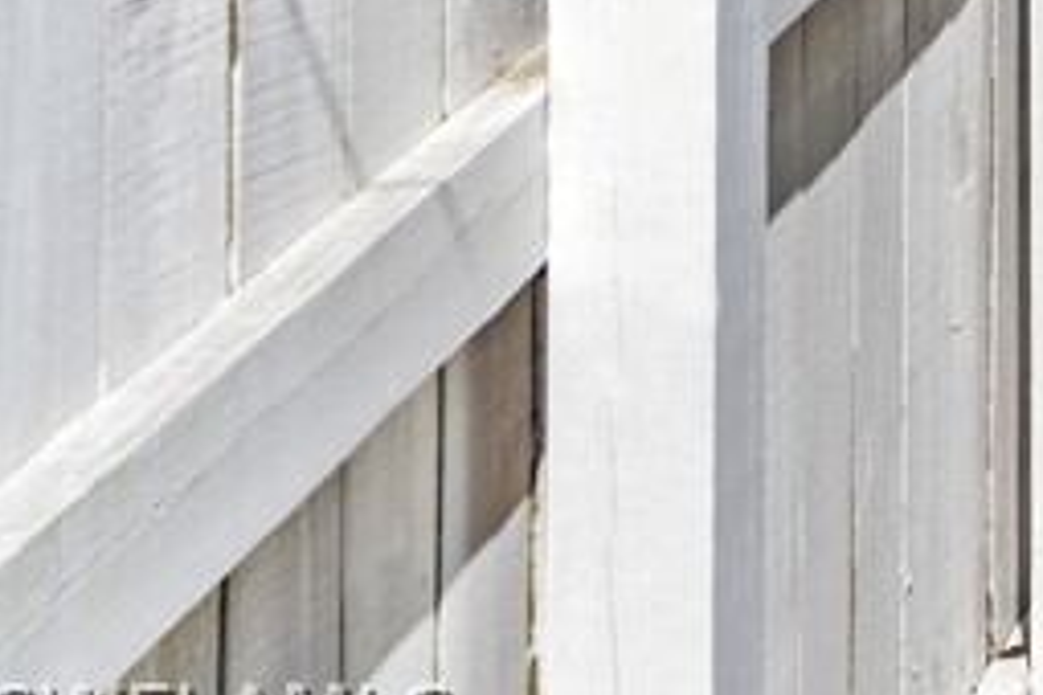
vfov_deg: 8.9
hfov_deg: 12.3
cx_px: 2184
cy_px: -699
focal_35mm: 145
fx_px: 4201
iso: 100
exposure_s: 1/500
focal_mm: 34
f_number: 7.1
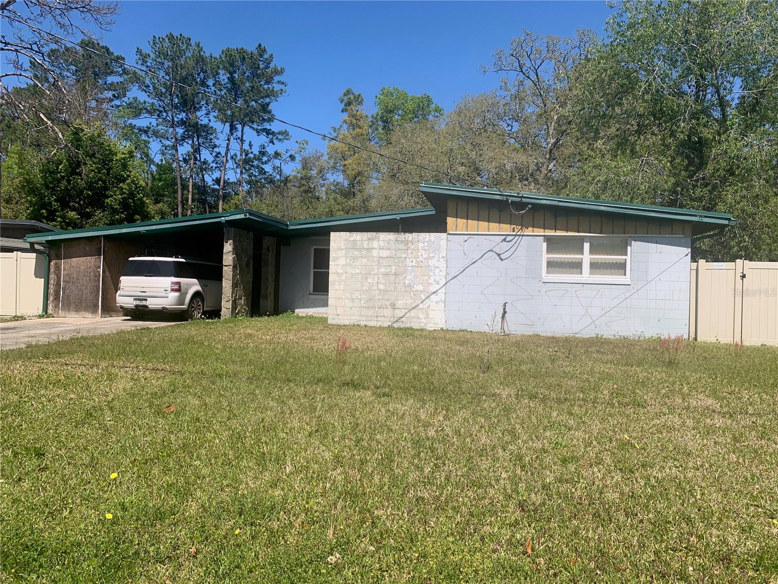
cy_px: 292
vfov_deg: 53.1
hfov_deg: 67.3
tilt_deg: +4.1
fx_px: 584
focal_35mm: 26
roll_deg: -3.0
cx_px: 389
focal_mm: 4.25
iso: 25
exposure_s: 1/2421
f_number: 1.8
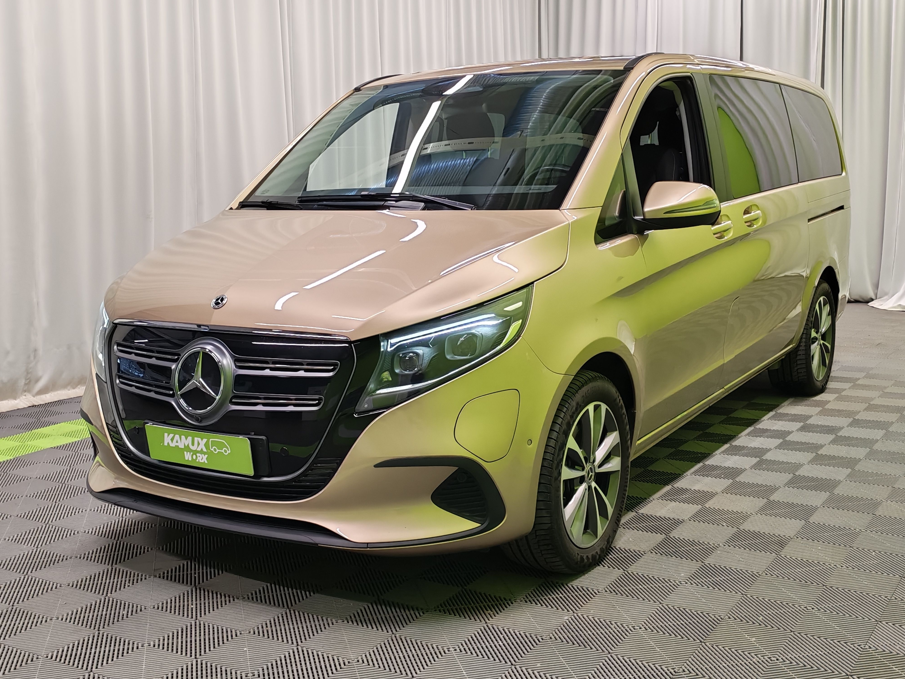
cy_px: 337
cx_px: 461
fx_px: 1124
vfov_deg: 33.6
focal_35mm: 43
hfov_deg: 43.8
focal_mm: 6.12
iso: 500
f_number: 1.9
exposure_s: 1/100
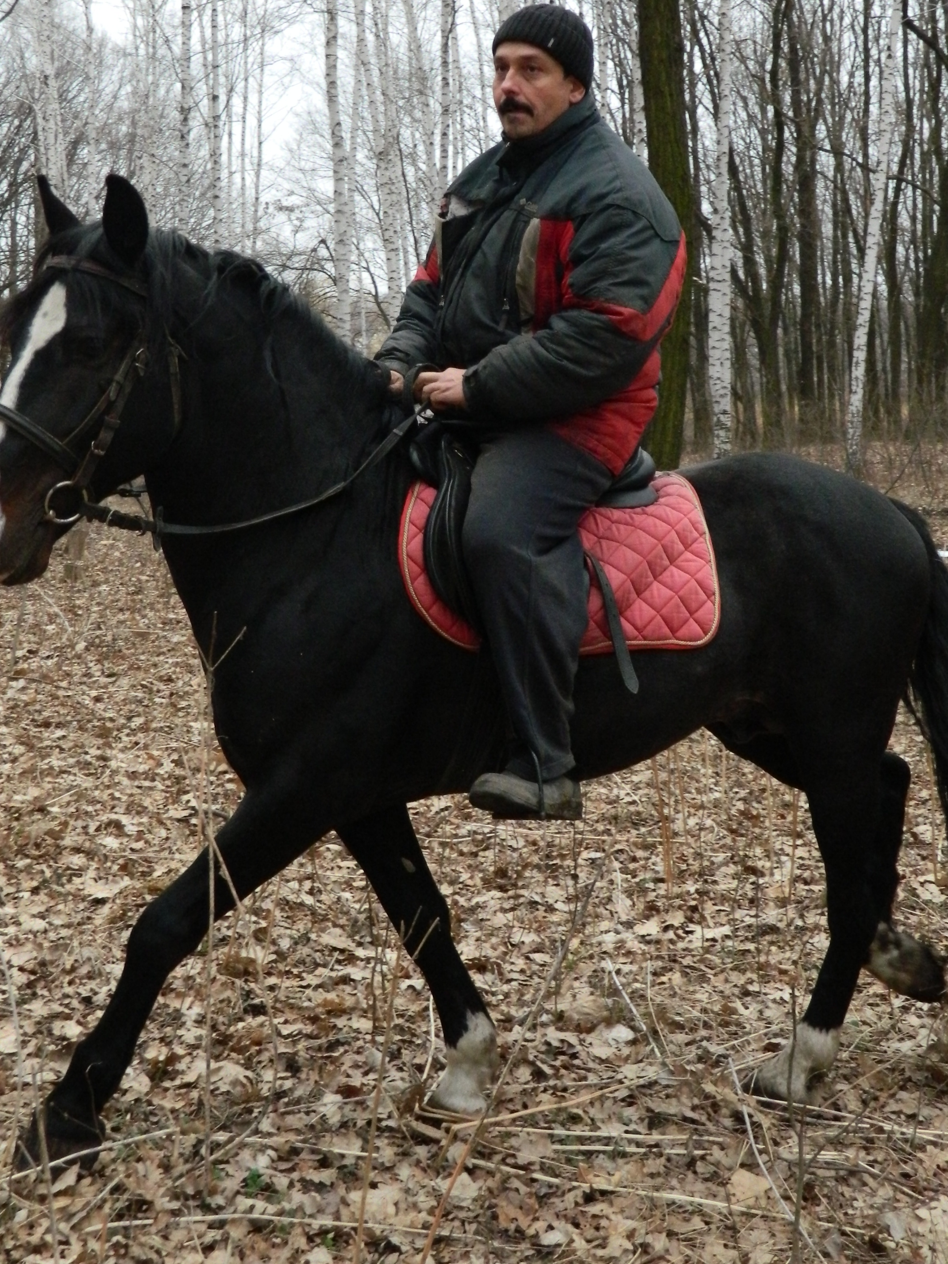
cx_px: 486
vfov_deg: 46.7
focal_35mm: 40
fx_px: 1461
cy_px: 549
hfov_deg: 36.0
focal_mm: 6.2
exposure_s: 1/320
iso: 400
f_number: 3.3
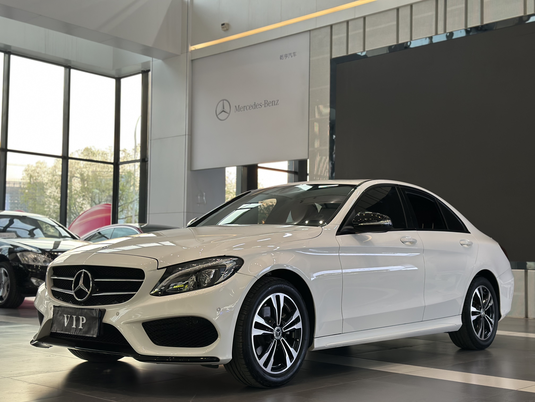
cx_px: 268
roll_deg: -0.7
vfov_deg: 30.3
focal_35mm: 48
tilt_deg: +4.1
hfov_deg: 39.7
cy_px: 201
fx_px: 742
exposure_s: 1/50
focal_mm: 6.86
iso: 80
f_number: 1.78
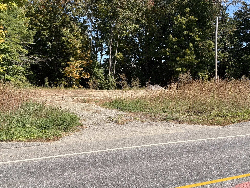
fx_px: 347
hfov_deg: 39.7
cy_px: 94
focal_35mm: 48
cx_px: 125
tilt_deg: -3.4
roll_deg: -2.2
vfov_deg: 30.3
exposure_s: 1/2611
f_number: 1.8
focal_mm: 6.93
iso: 64
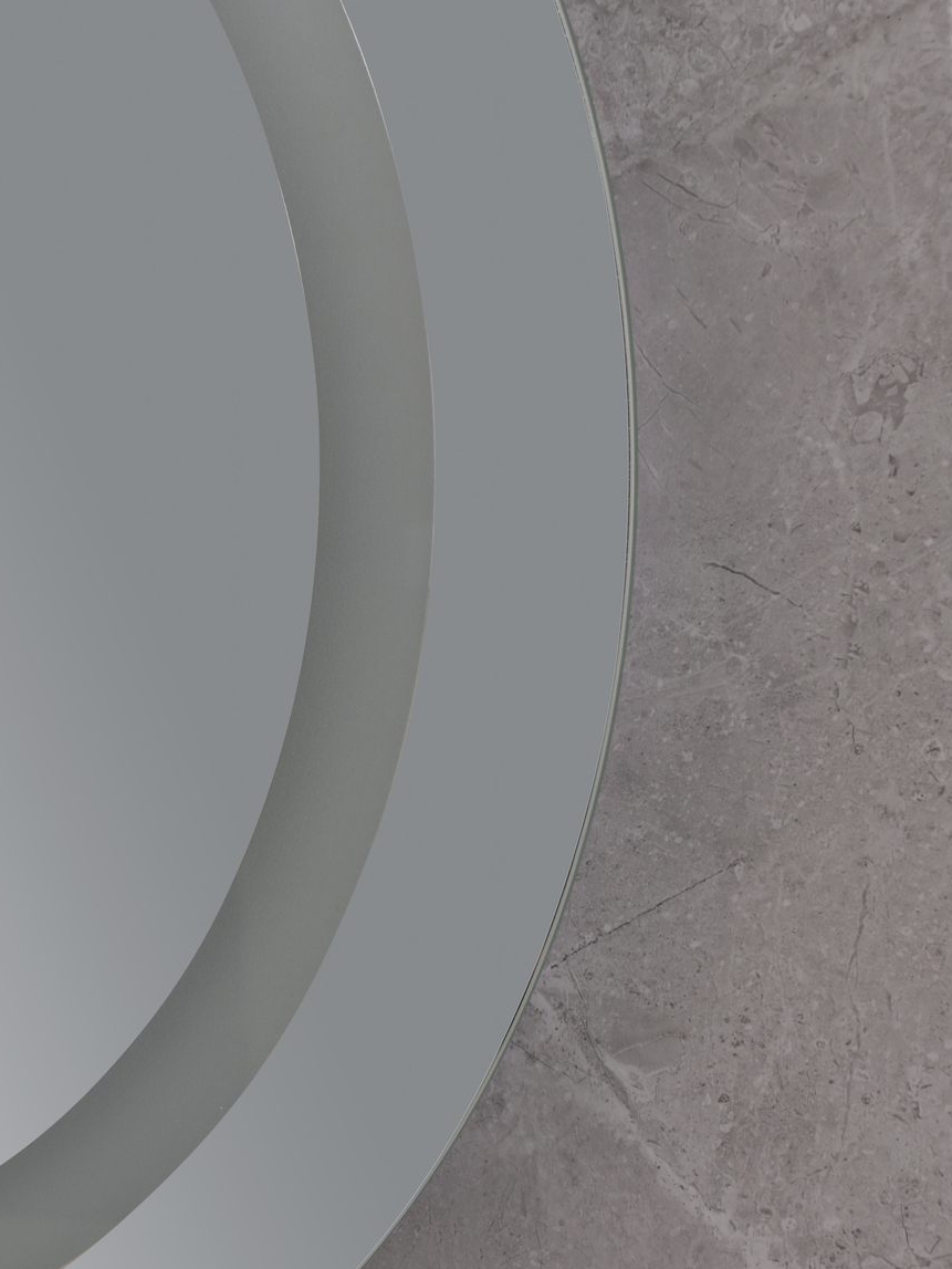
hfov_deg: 20.2
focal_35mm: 73
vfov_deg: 26.7
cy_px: 599
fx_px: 2675
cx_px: 484
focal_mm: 58
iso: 200
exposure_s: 1/20
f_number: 13
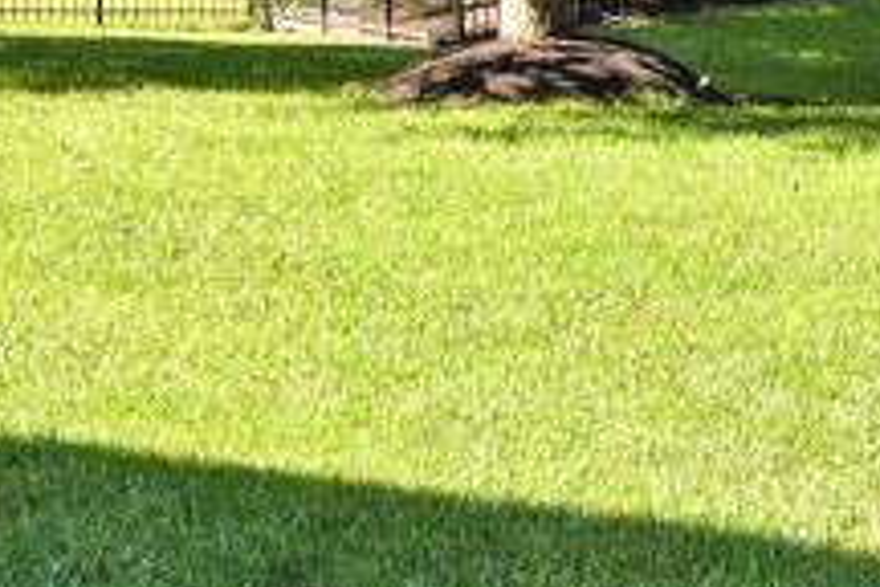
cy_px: -216
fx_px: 2371
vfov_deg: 13.5
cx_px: 1275
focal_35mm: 97
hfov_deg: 18.8
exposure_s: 1/250
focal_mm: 14
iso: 200
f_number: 5.6
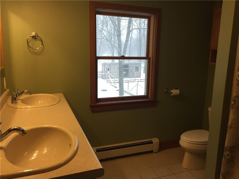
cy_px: 90
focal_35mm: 29
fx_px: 200
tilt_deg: -10.4
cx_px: 120
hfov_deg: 61.7
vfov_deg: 48.2
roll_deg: -1.0
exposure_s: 1/30
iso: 32
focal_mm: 4.15
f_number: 2.2
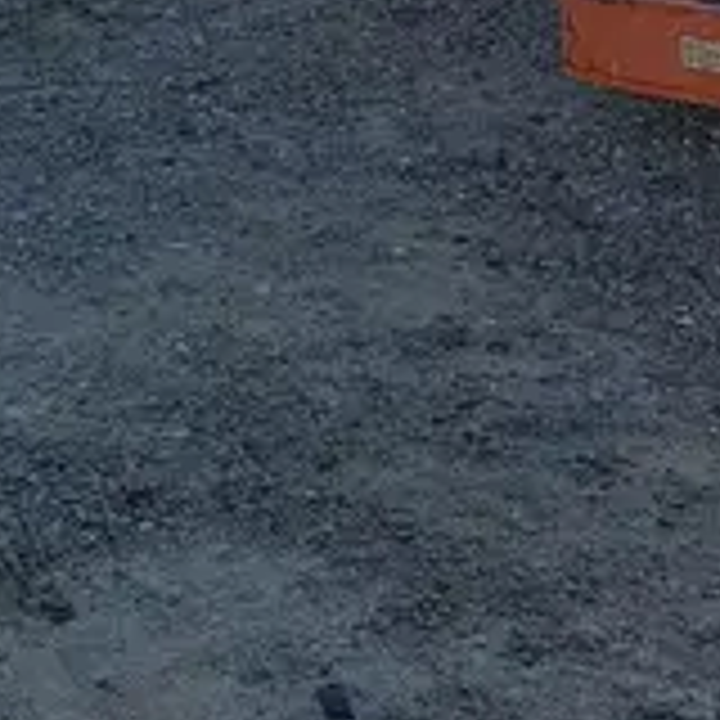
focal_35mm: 105
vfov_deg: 15.2
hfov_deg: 16.5
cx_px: 230
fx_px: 2471
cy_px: -398
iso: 25
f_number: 1.8
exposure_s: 1/2309
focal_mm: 4.25
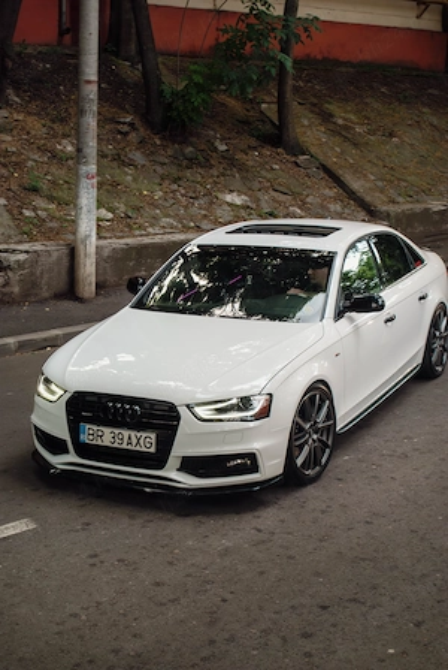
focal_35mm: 60
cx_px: 224
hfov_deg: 22.7
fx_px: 1116
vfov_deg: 33.4
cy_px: 335
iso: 400
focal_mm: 40
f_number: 5.6
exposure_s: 1/40
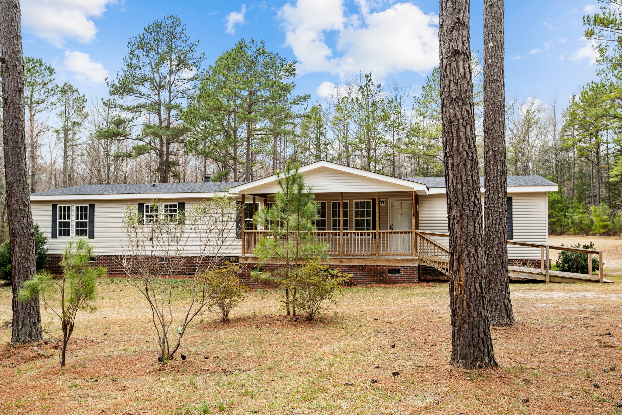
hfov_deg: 58.7
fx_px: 553
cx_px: 311
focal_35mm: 32
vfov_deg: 41.1
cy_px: 208
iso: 100
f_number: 7.1
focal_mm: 32
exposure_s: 1/80
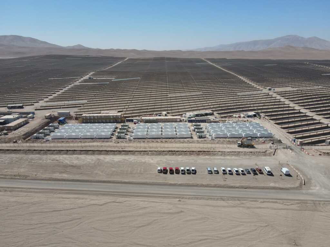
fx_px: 229
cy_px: 124
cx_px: 165
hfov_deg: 71.6
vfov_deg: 56.8
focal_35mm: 24
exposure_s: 1/1250
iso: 100
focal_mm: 4.5
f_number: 2.8
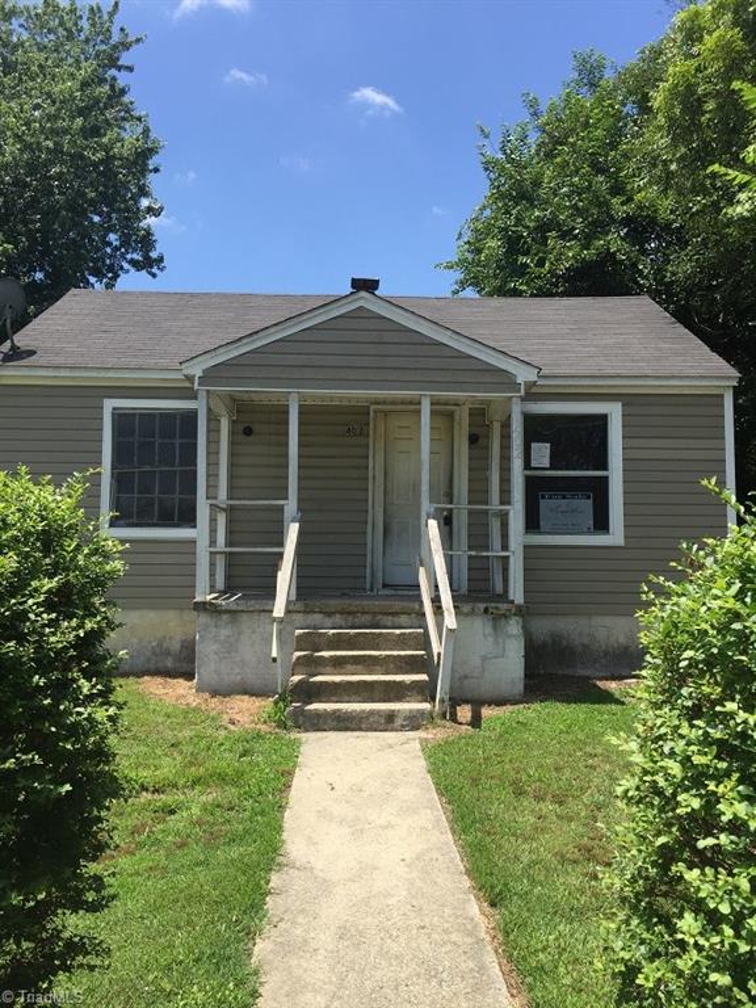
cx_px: 378
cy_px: 504
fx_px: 844
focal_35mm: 29
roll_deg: -0.8
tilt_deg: +1.9
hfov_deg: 48.2
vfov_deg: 61.7
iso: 32
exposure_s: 1/1721
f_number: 2.2
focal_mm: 4.15
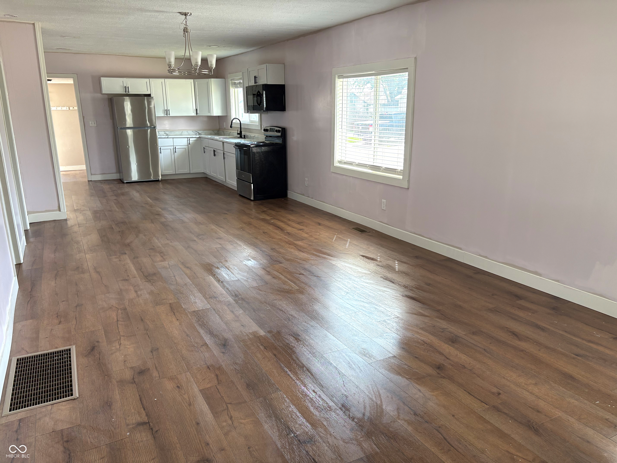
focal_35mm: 26
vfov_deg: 53.1
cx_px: 308
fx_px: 463
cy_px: 232
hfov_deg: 67.3
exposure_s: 1/137
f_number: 1.6
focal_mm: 5.96
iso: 125
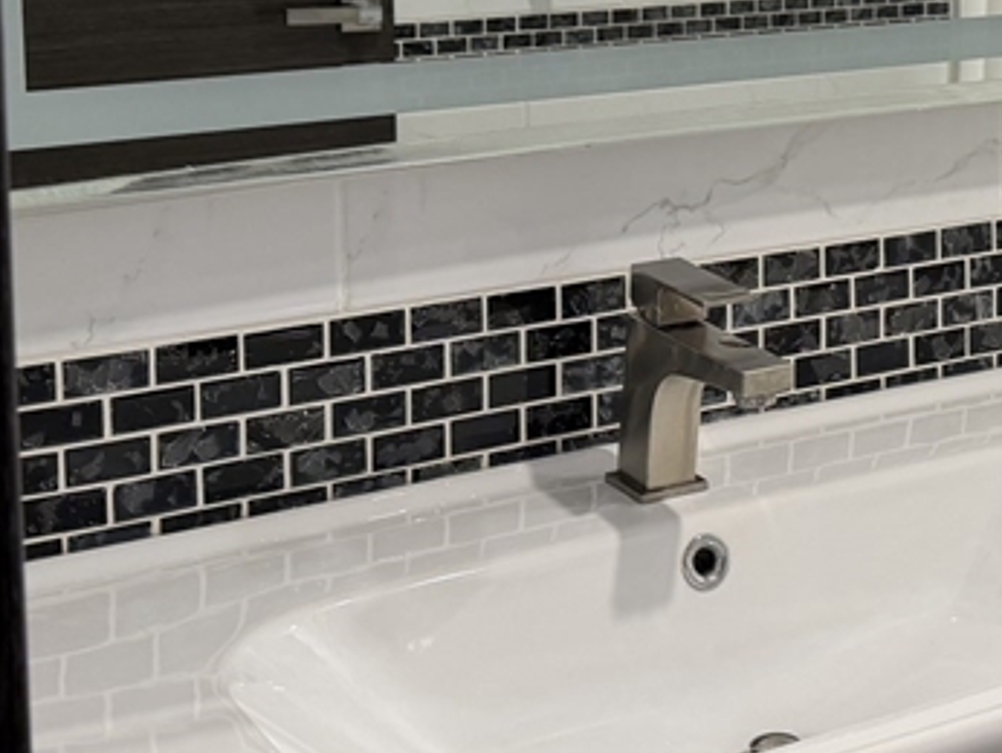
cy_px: 0
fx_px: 2057
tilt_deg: -5.9
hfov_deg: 26.6
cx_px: 869
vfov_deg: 20.1
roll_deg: +0.7
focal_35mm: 71
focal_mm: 6.76
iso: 200
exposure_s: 1/120
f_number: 1.78
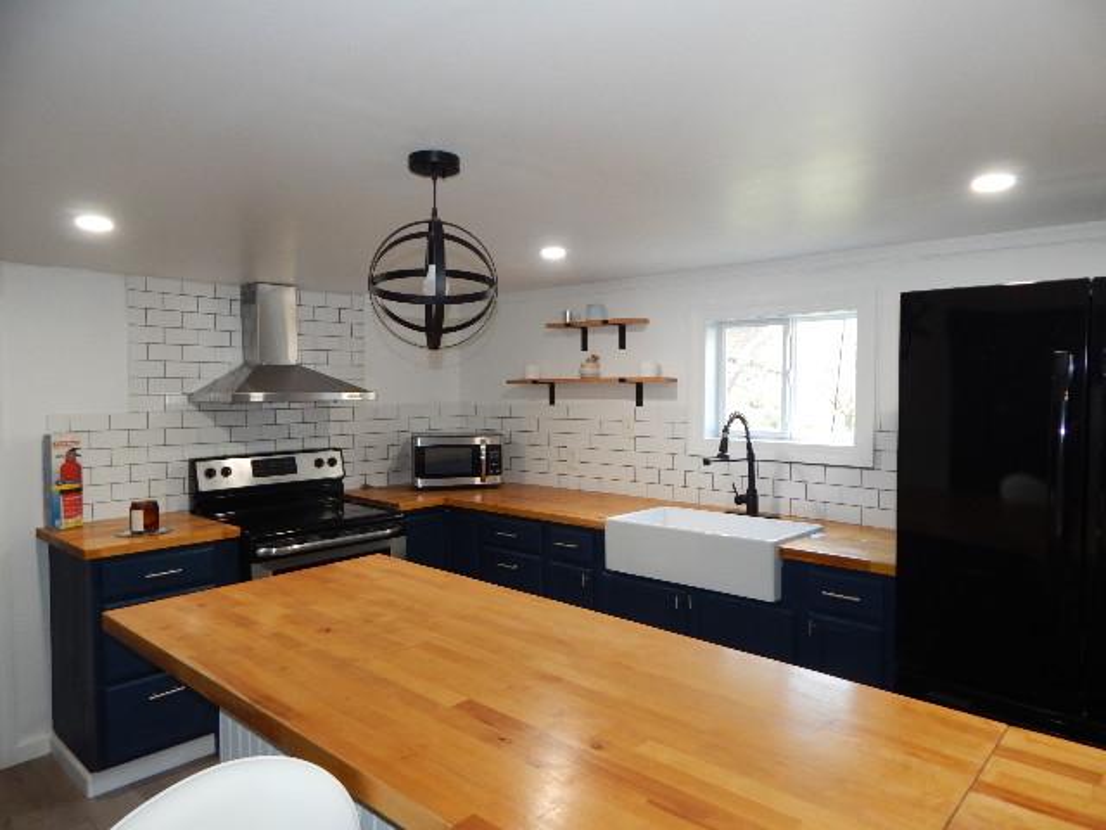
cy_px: 415
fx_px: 703
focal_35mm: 22
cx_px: 553
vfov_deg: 61.1
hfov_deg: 76.4
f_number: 3
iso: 200
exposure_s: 1/30
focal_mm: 4
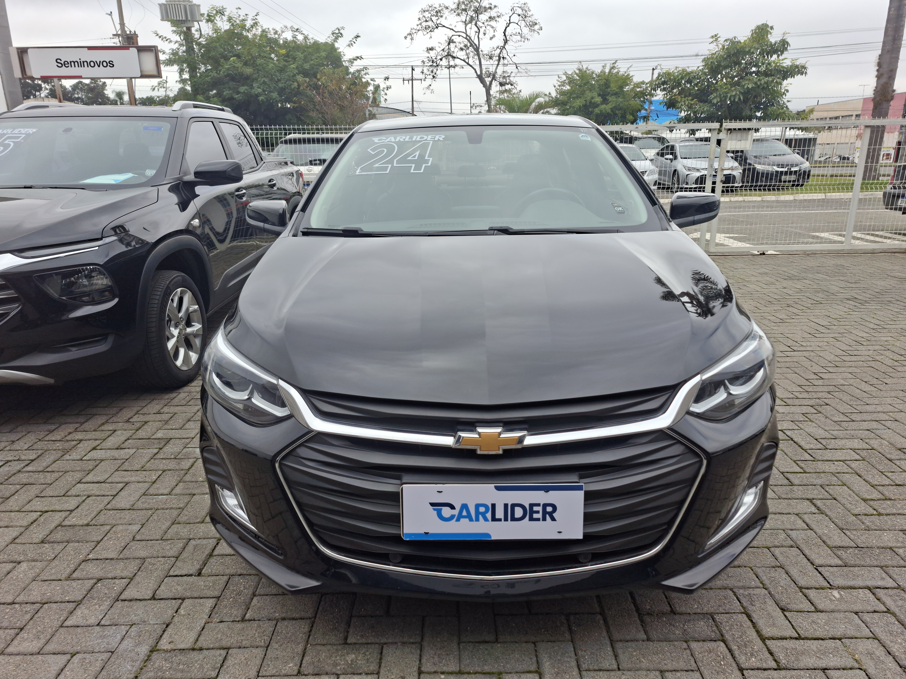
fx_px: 602
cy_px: 340
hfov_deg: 73.9
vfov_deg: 58.9
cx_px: 453
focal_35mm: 23
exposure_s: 1/794
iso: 50
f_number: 1.8
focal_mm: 5.54
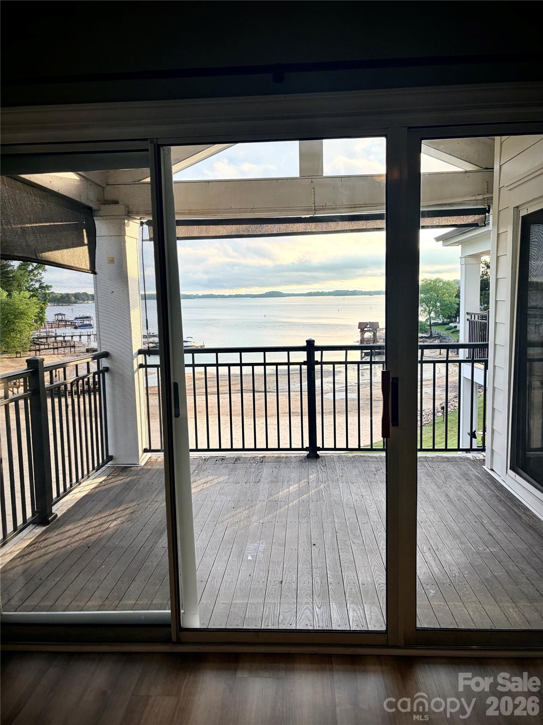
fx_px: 544
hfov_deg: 53.1
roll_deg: +3.0
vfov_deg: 67.3
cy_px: 362
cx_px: 272
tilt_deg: -8.6
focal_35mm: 26
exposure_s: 1/419
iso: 50
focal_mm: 5.96
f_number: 1.6
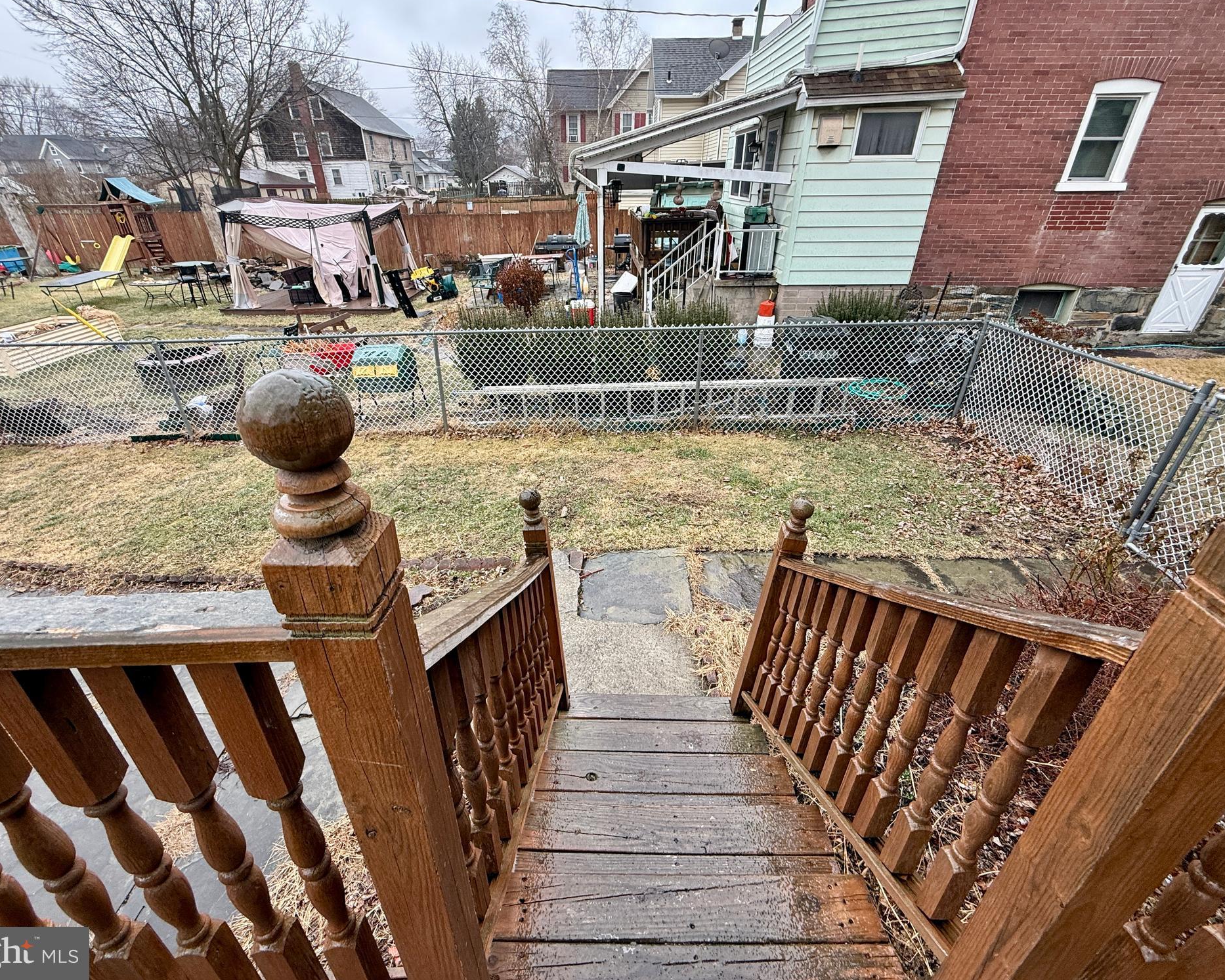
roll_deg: +0.7
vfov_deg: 84.0
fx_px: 544
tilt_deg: -29.0
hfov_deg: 96.8
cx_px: 597
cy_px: 477
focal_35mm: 15
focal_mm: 2.22
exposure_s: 1/99
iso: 80
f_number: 2.2
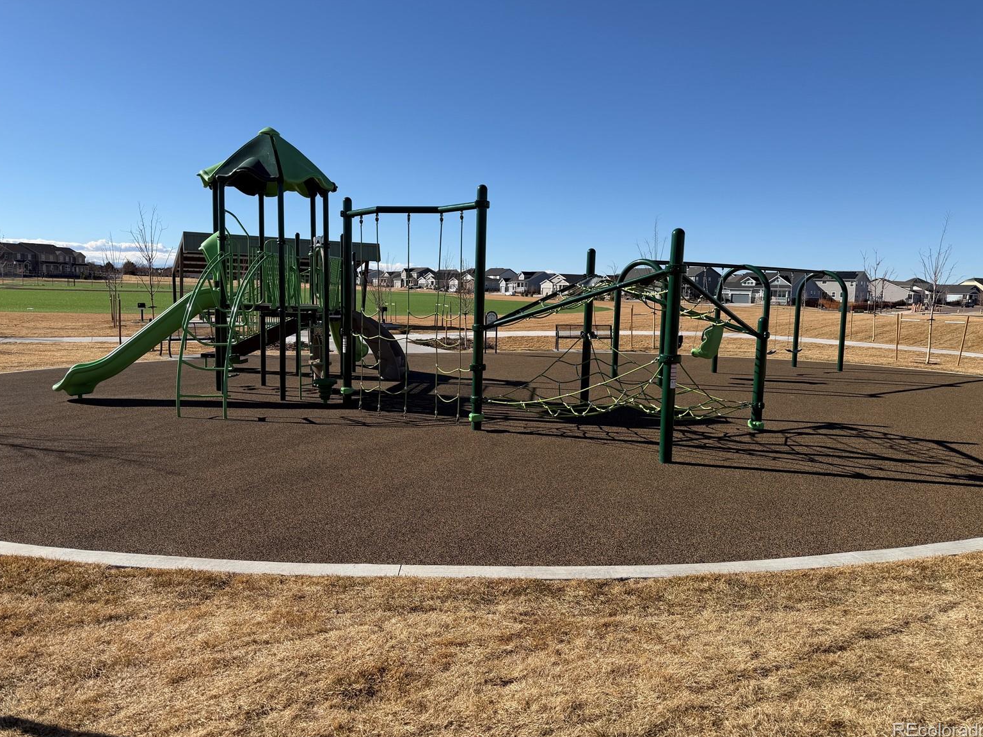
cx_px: 484
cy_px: 360
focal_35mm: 25
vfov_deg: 54.9
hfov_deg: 69.4
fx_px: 710
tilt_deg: -5.8
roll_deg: -2.1
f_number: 1.78
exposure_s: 1/5319
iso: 80
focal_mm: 6.76
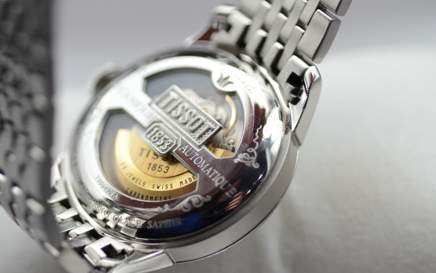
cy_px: 126
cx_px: 214
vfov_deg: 13.9
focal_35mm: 94
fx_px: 1117
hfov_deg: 22.1
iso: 800
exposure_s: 1/500
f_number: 3.5
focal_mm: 60
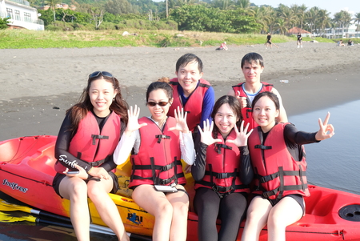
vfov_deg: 35.1
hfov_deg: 50.7
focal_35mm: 38
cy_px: 120
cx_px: 180
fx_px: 380
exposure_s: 1/250
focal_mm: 25.4
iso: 200
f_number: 5.6
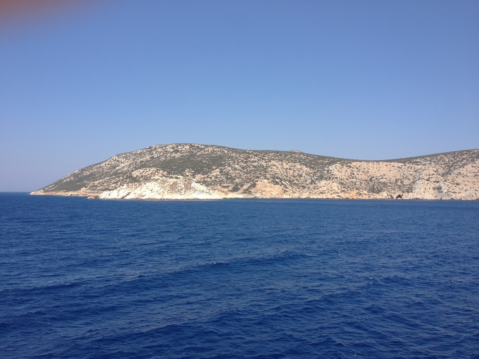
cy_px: 180
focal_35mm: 35
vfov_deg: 40.7
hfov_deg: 52.6
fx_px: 484
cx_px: 240
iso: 50
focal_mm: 4.28
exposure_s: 1/1416
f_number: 2.4
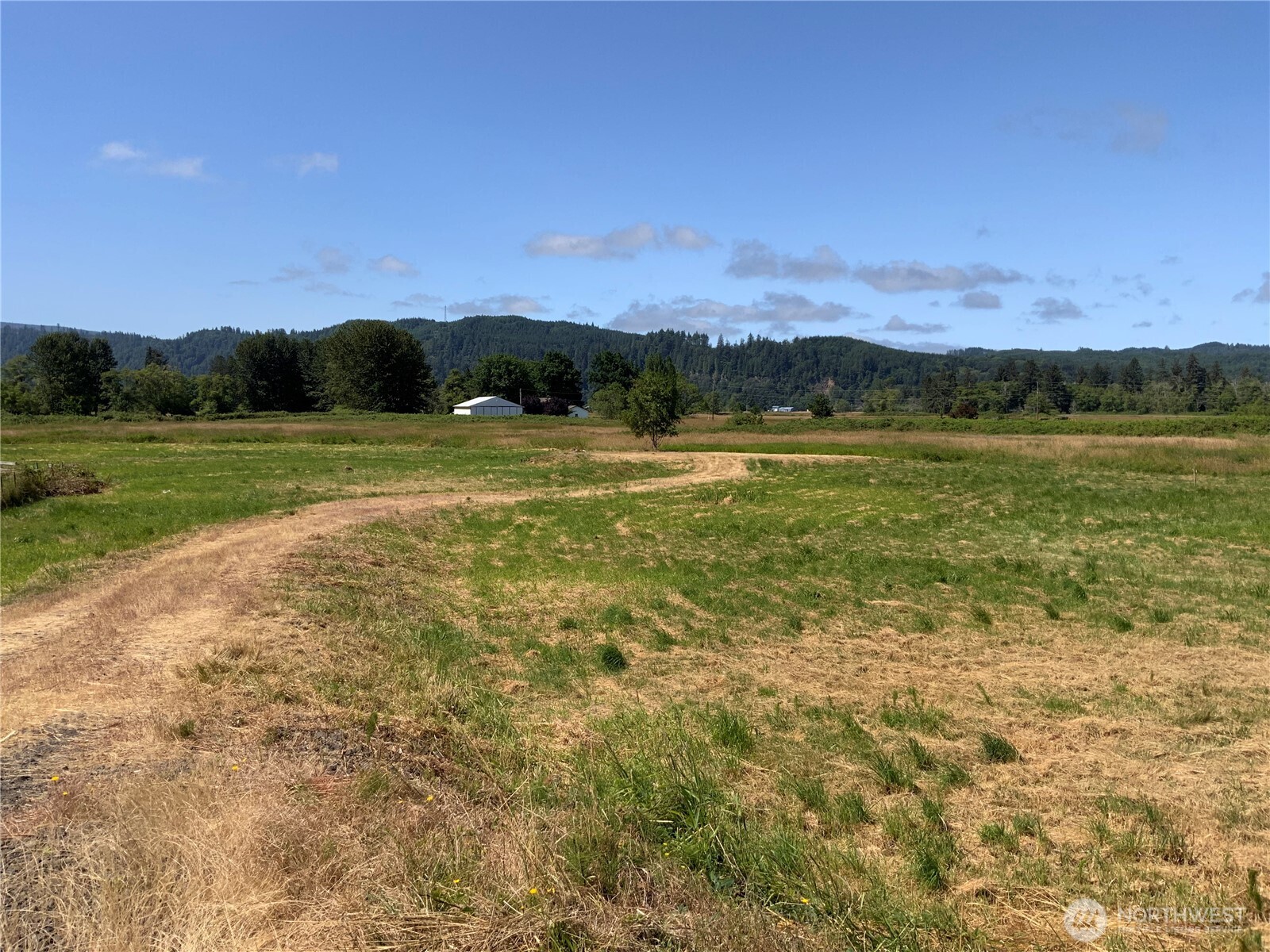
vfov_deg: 48.2
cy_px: 476
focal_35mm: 29
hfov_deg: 61.7
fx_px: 1064
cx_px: 635
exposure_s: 1/2320
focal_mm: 3
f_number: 1.8
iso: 20
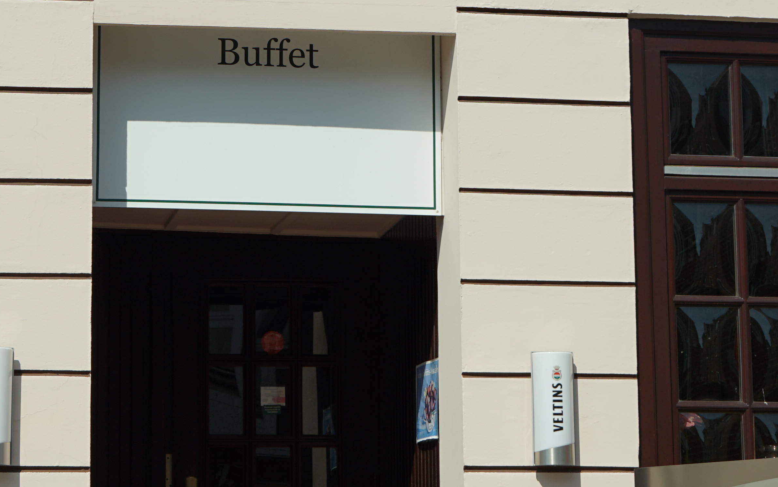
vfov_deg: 12.8
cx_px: 263
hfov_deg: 20.3
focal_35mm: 102
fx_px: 2163
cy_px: 223
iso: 100
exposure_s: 1/400
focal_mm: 40
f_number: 9
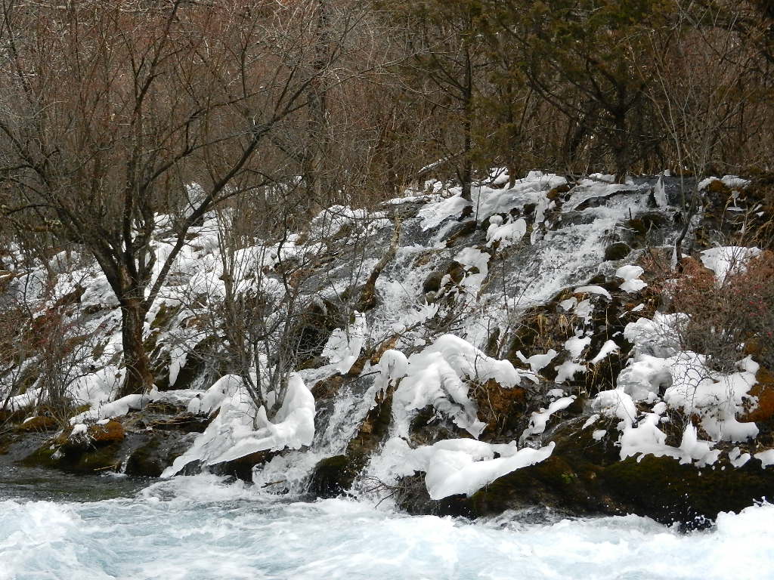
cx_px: 387
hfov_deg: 32.2
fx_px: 1342
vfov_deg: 24.4
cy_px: 290
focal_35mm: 60
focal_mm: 10.9
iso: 360
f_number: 4.5
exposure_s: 1/320
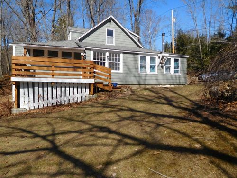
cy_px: 89
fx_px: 171
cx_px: 118
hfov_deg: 69.4
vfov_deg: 54.9
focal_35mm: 25
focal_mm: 4.5
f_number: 3.4
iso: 125
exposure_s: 1/1250
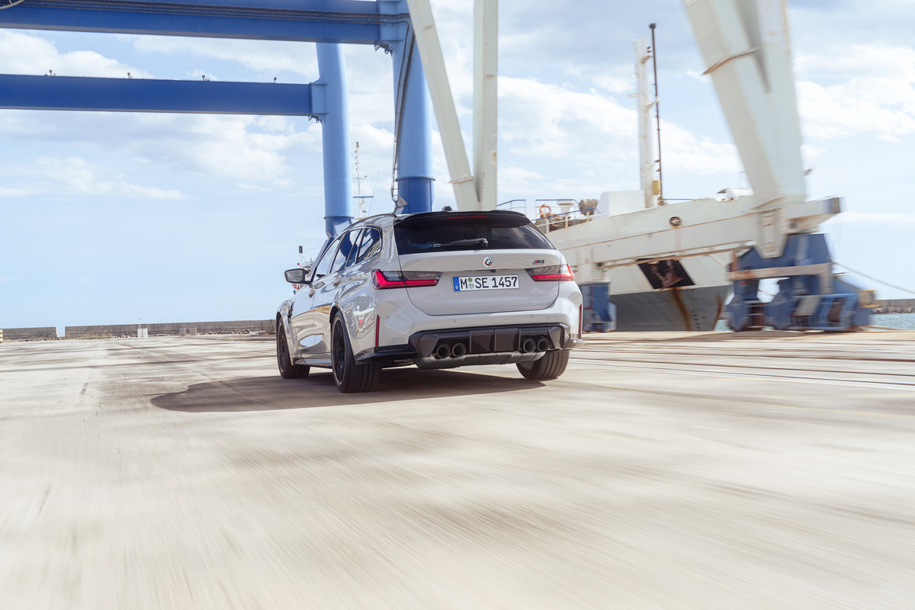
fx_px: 1042
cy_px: 305
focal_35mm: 41
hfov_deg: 47.4
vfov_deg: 32.6
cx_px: 458
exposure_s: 1/25
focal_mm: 41
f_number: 11
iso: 100
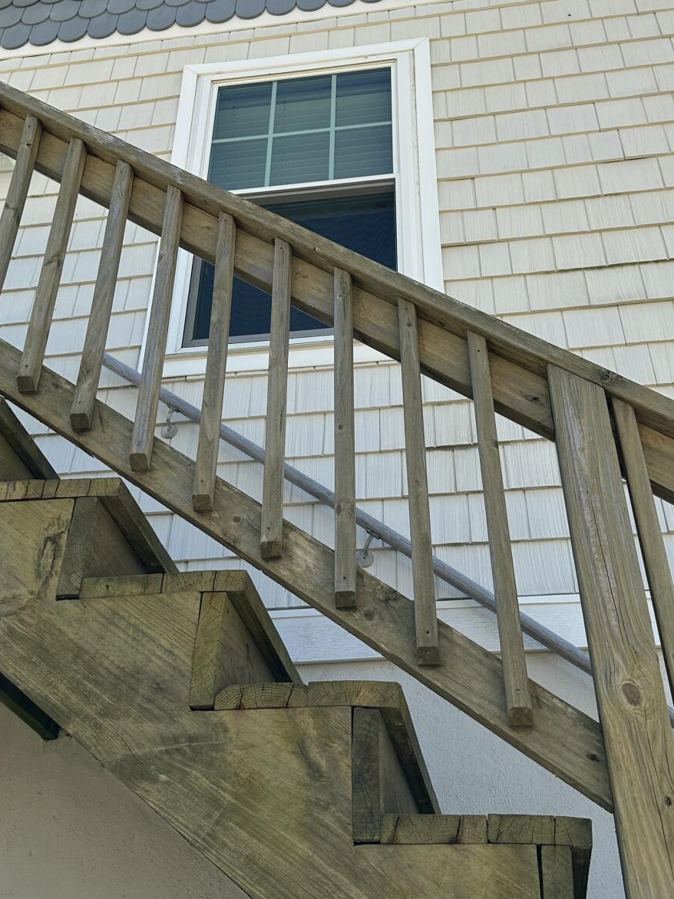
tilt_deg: +40.8
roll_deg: -1.8
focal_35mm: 41
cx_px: 338
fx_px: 1065
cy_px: 346
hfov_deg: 35.1
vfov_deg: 45.5
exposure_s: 1/3155
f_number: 1.78
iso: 80
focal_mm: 6.86
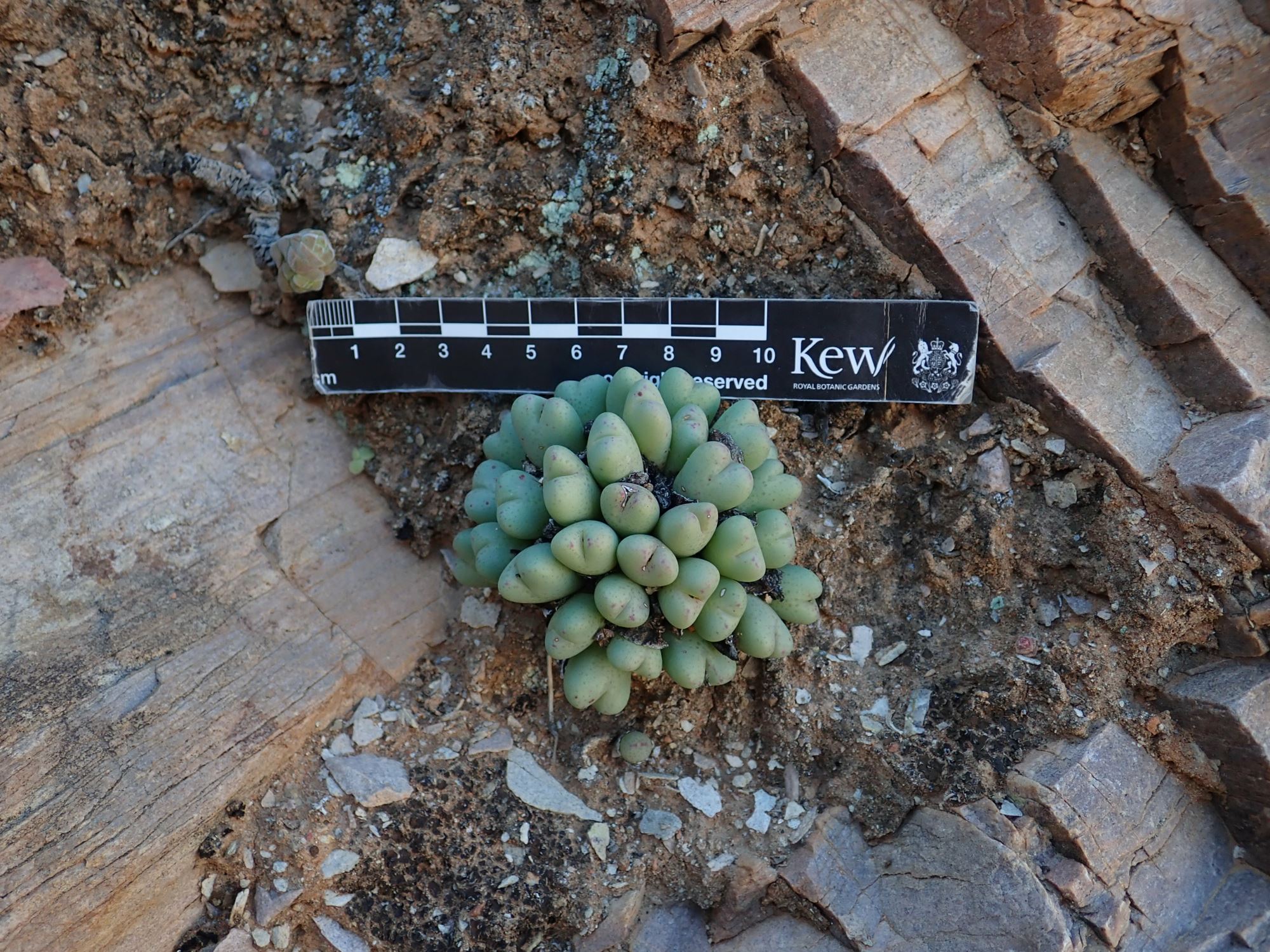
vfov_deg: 46.8
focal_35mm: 30
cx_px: 635
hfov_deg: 60.0
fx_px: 1101
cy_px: 476
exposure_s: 1/125
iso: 100
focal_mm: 5.5
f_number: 2.3
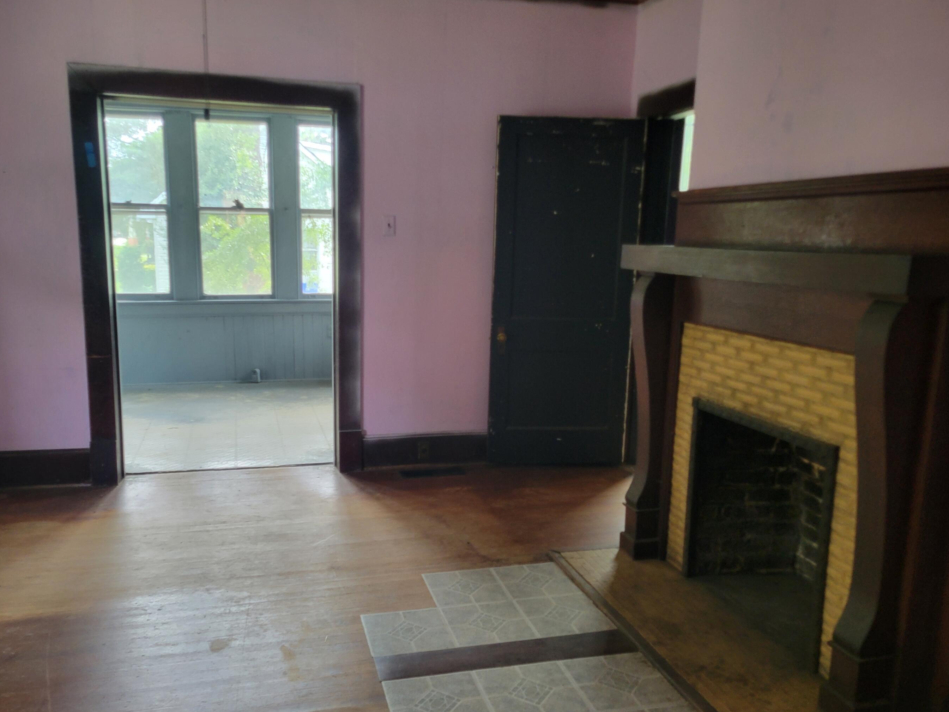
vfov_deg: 48.2
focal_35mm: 29
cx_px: 441
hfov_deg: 61.6
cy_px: 378
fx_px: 795
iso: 200
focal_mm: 5.4
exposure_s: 1/60
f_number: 1.8
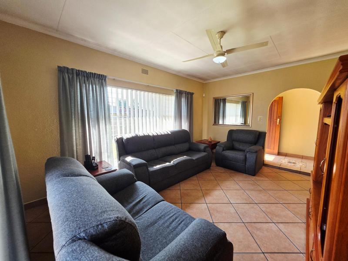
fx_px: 131
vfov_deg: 89.9
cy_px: 130
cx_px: 174
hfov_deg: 106.2
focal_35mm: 13
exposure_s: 1/101
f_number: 1.9
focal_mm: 2.2
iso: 50
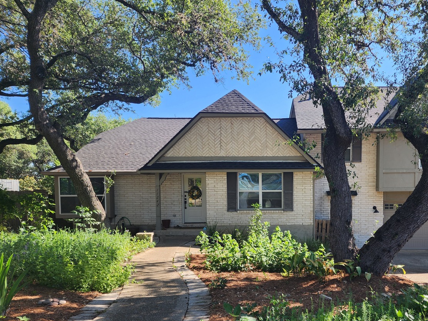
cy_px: 208
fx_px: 371
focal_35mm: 30
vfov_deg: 46.2
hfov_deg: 58.9
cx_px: 278
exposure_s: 1/357
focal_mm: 6.4
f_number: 1.8
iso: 12
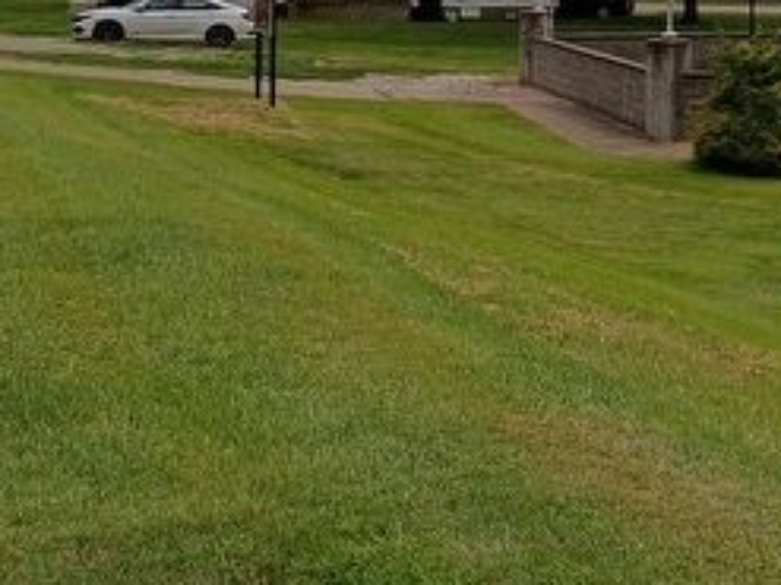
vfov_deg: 15.5
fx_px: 2120
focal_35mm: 94
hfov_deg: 19.2
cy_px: 32
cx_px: 1028
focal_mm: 4.27
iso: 105
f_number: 1.8
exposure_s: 1/2451
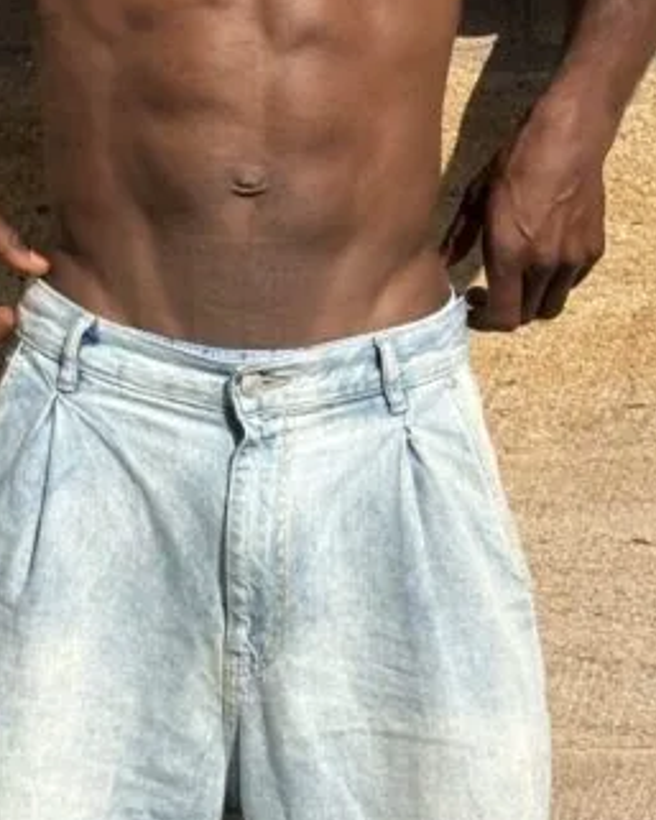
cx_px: 265
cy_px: 123
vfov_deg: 11.8
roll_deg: -0.6
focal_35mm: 162
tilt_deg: -4.5
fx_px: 3930
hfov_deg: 9.5
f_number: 1.6
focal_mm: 5.96
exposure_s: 1/4065
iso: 40
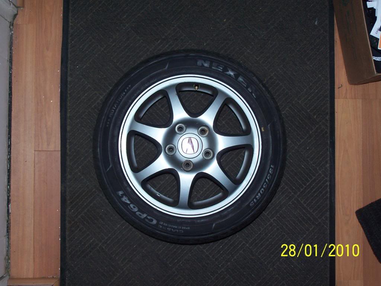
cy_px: 143
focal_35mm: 59
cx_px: 190
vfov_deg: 24.8
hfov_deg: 32.7
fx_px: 649
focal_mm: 9.8
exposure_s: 1/60
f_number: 3.2
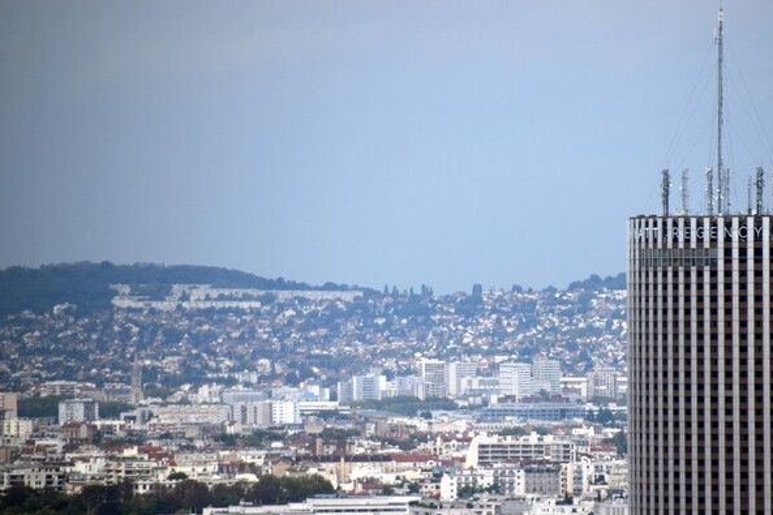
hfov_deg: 4.1
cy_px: 346
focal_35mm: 506
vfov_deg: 2.7
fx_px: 10861
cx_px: 510
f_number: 7.1
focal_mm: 250
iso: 200
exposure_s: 1/800
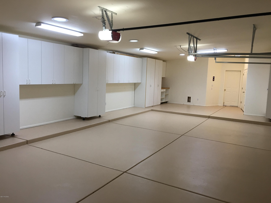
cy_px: 102
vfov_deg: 48.2
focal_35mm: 29
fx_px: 227
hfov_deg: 61.7
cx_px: 136
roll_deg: -2.1
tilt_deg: -5.3
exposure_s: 1/15
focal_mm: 4.15
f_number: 2.2
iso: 25
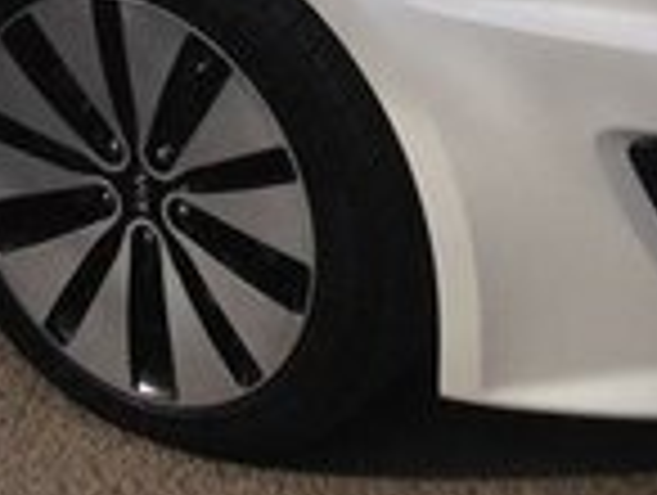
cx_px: -18
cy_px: -443
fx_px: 2833
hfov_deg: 13.0
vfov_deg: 9.4
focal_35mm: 149
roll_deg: +5.0
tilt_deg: -10.3
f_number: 2.4
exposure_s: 1/821
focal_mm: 4.12
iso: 50
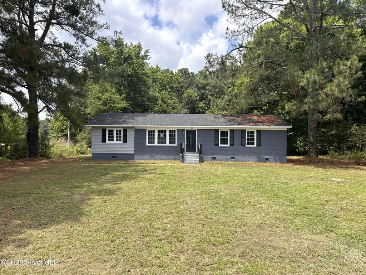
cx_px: 183
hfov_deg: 67.3
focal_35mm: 26
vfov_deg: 53.1
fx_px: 275
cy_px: 138
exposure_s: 1/1642
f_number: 1.6
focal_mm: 5.96
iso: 50
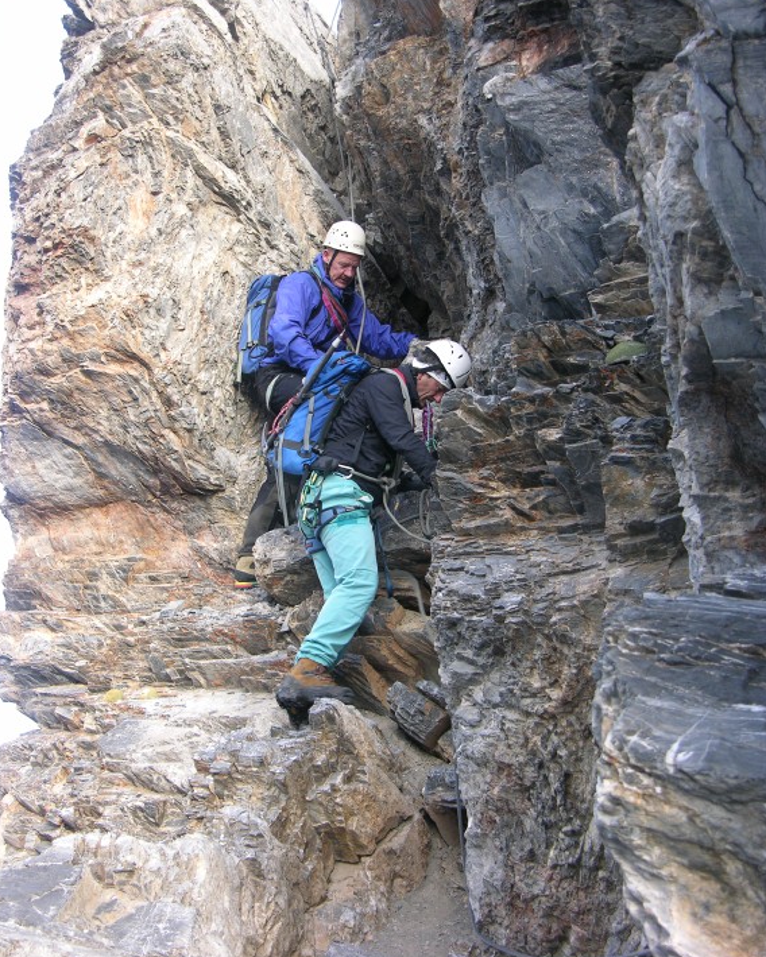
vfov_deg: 33.0
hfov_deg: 26.7
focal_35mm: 57
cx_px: 382
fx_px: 1615
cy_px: 456
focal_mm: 13.7
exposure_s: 1/52.8
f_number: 3.1
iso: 50
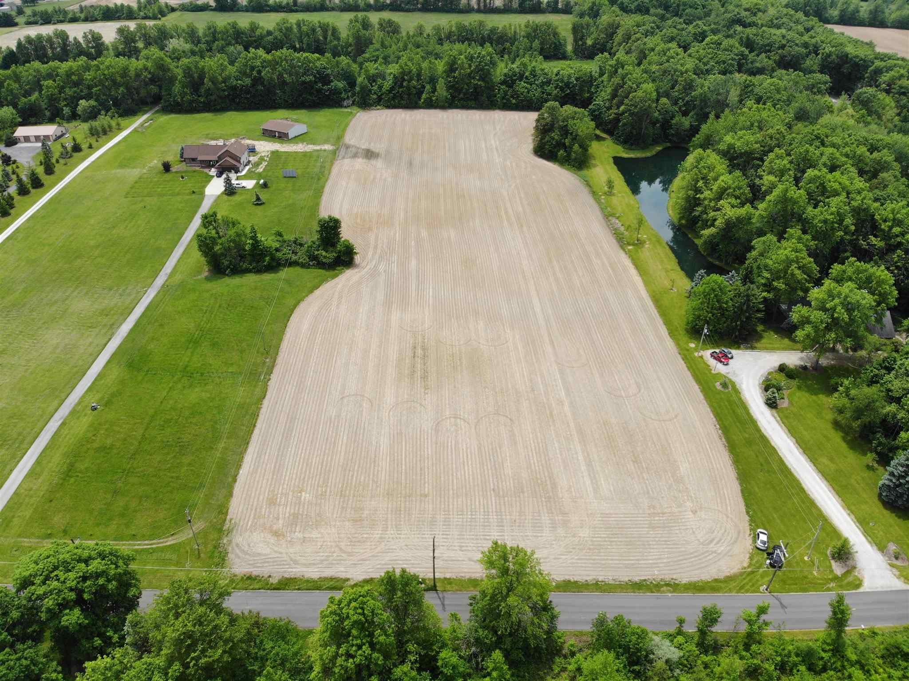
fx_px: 630
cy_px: 340
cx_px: 454
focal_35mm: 24
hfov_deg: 71.6
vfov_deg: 56.8
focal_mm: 4.5
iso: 100
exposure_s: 1/686
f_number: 2.8
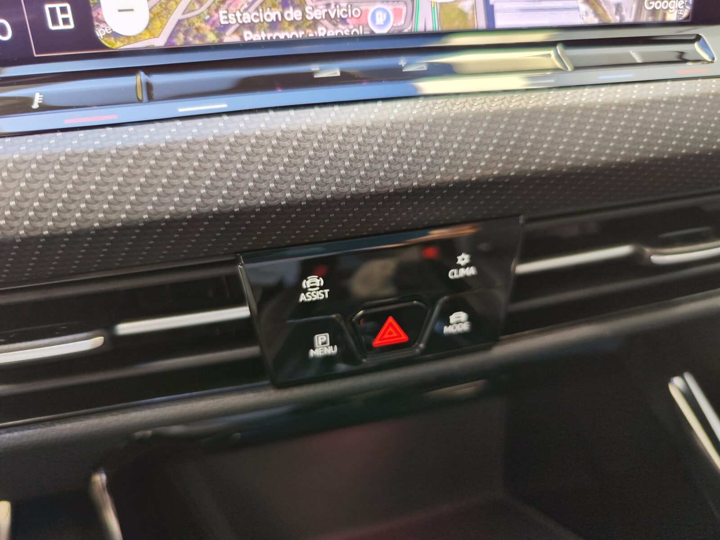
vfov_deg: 58.9
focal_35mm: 23
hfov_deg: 73.9
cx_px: 360
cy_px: 270
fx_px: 478
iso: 451
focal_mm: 7.01
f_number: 1.69
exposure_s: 1/60
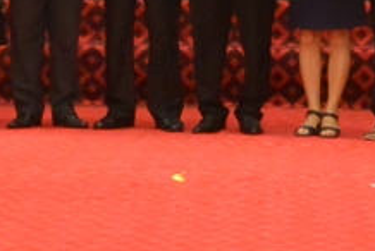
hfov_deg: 11.2
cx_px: 107
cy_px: -230
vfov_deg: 7.3
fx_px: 1909
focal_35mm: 183
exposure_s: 1/30
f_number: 4
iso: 1100
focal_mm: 14.5
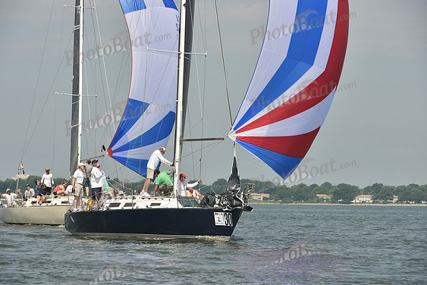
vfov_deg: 6.7
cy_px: 145
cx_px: 211
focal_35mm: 206
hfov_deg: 10.0
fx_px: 2445
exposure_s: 1/1250
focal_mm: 200
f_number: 8
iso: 320
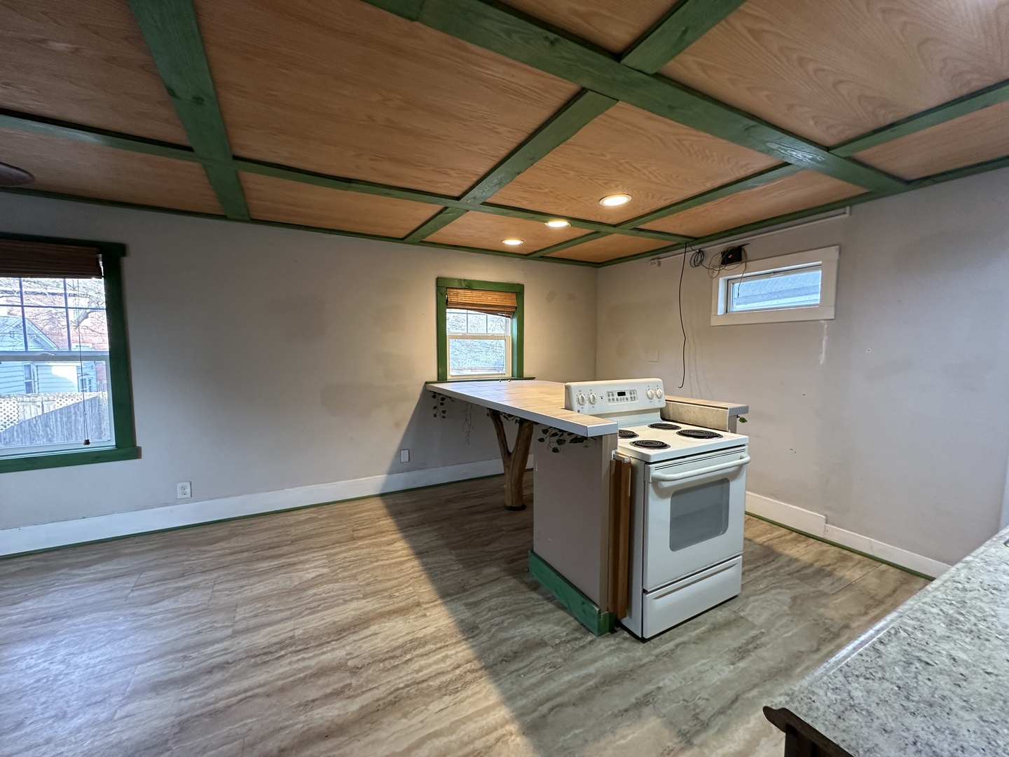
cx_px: 504
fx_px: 408
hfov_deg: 102.1
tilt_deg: -4.3
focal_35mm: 14
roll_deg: -0.2
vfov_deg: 85.7
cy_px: 378
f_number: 2.2
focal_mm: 2.22
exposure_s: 1/60
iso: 250
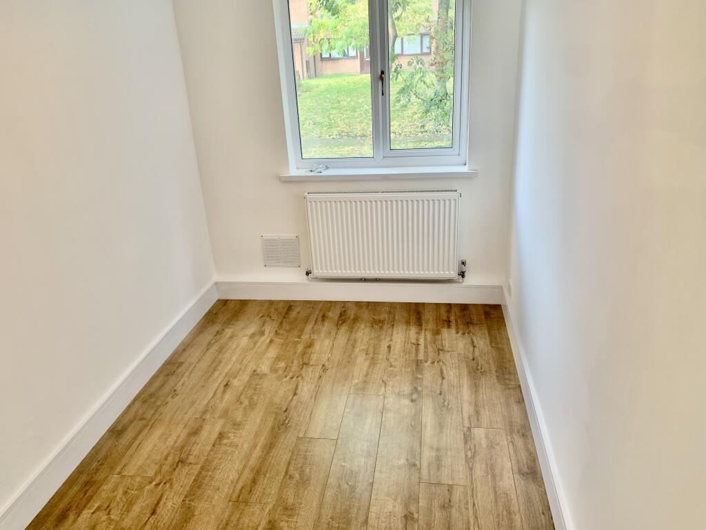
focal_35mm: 26
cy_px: 265
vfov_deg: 53.1
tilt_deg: -21.9
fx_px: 530
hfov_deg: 67.3
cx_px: 353
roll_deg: +2.4
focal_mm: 4.25
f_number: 1.8
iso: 64
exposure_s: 1/50
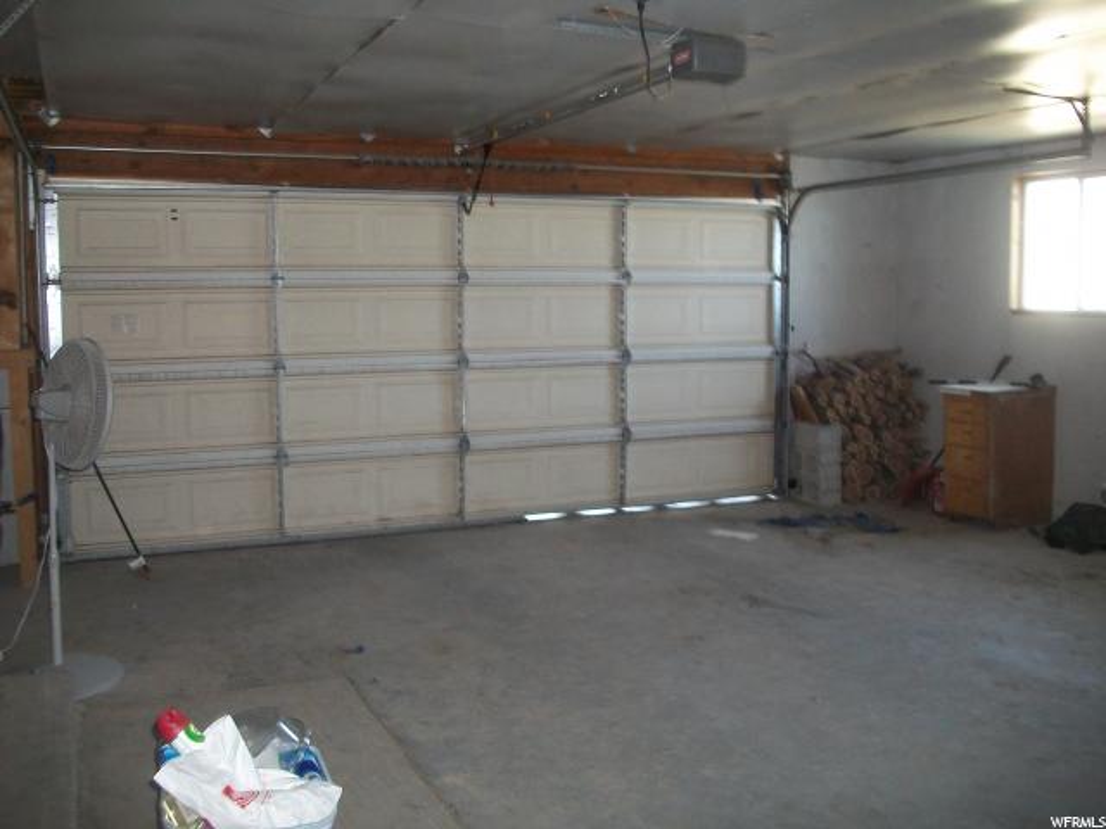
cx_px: 553
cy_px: 414
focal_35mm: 32
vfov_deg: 44.2
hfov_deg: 56.8
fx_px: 1022
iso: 240
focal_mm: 5.7
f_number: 2.9
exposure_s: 1/30
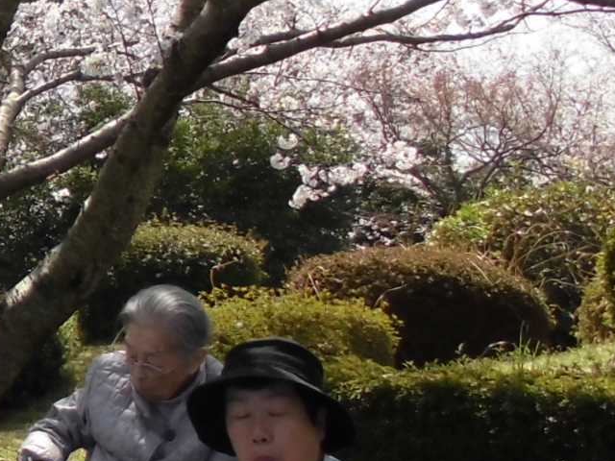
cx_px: -484
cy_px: 197
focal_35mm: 104
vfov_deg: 14.2
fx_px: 1848
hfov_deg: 16.1
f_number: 3.5
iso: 100
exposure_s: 1/400
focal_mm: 4.6
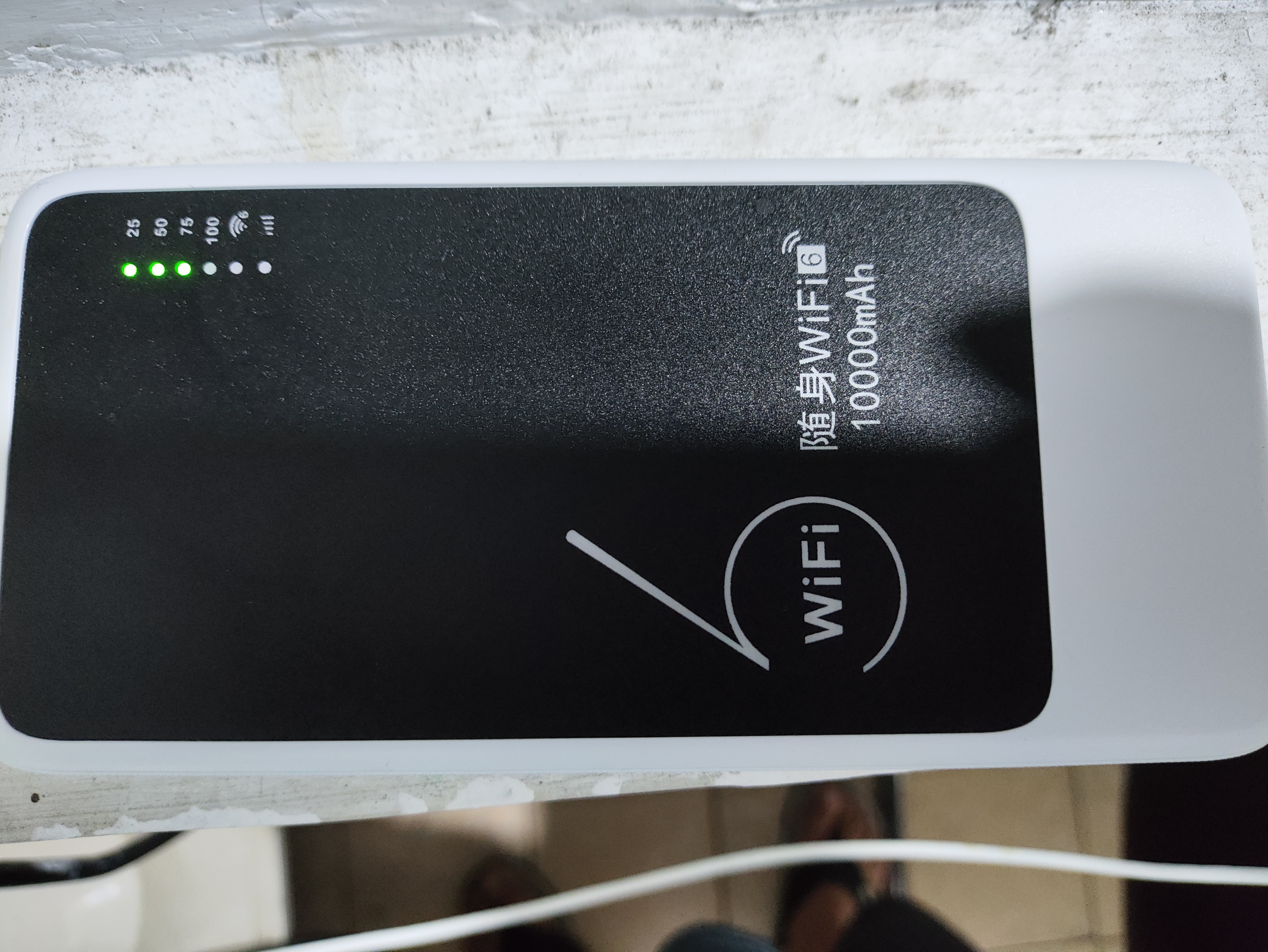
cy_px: 476
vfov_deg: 56.9
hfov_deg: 71.6
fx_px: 879
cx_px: 634
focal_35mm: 24
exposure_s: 1/20
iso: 954
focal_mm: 4.68
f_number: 1.8
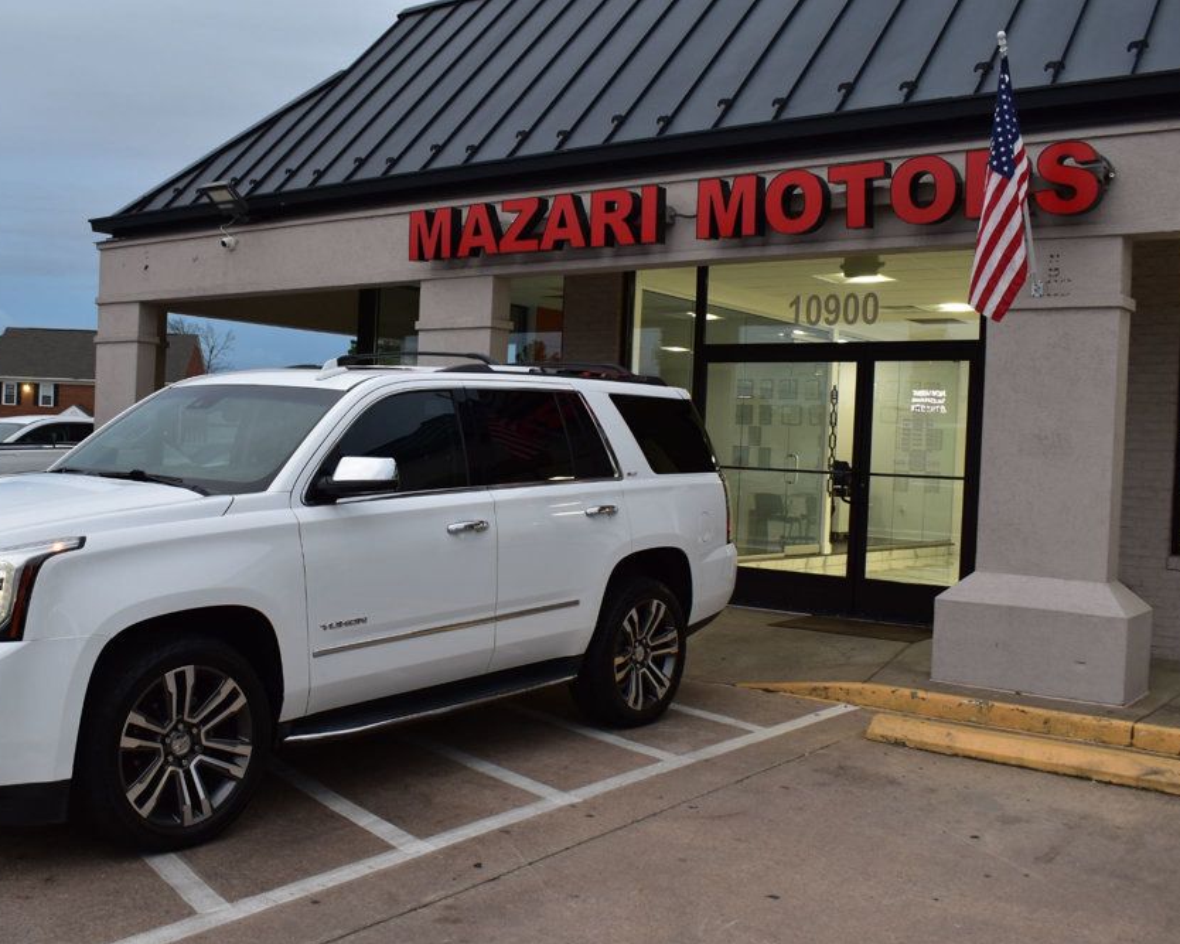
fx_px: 1327
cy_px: 480
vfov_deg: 39.1
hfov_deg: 47.8
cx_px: 499
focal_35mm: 38
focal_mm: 22
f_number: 7.1
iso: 400
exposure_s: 1/30
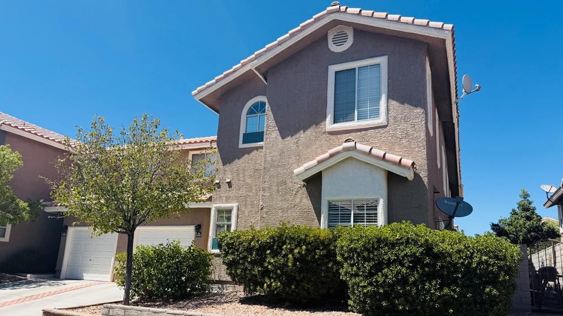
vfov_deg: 42.8
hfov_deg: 69.9
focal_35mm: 27
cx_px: 276
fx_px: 403
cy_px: 181
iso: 80
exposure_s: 1/4405
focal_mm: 6.76
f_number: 1.78
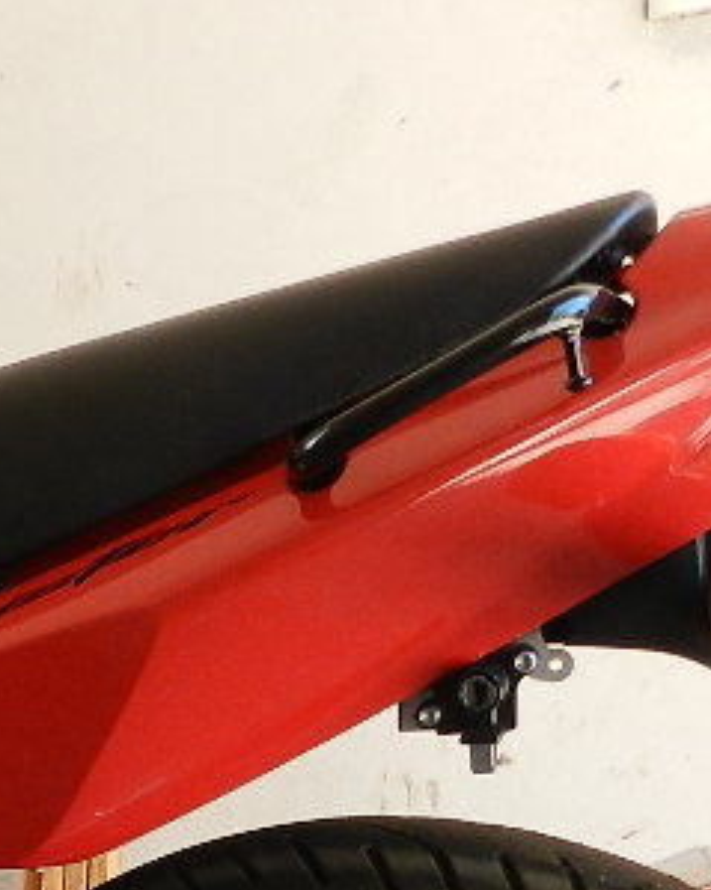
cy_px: 941
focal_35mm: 77
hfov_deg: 17.9
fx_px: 2026
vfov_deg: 23.5
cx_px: -333
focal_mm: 4
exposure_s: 1/60
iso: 160
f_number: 3.4
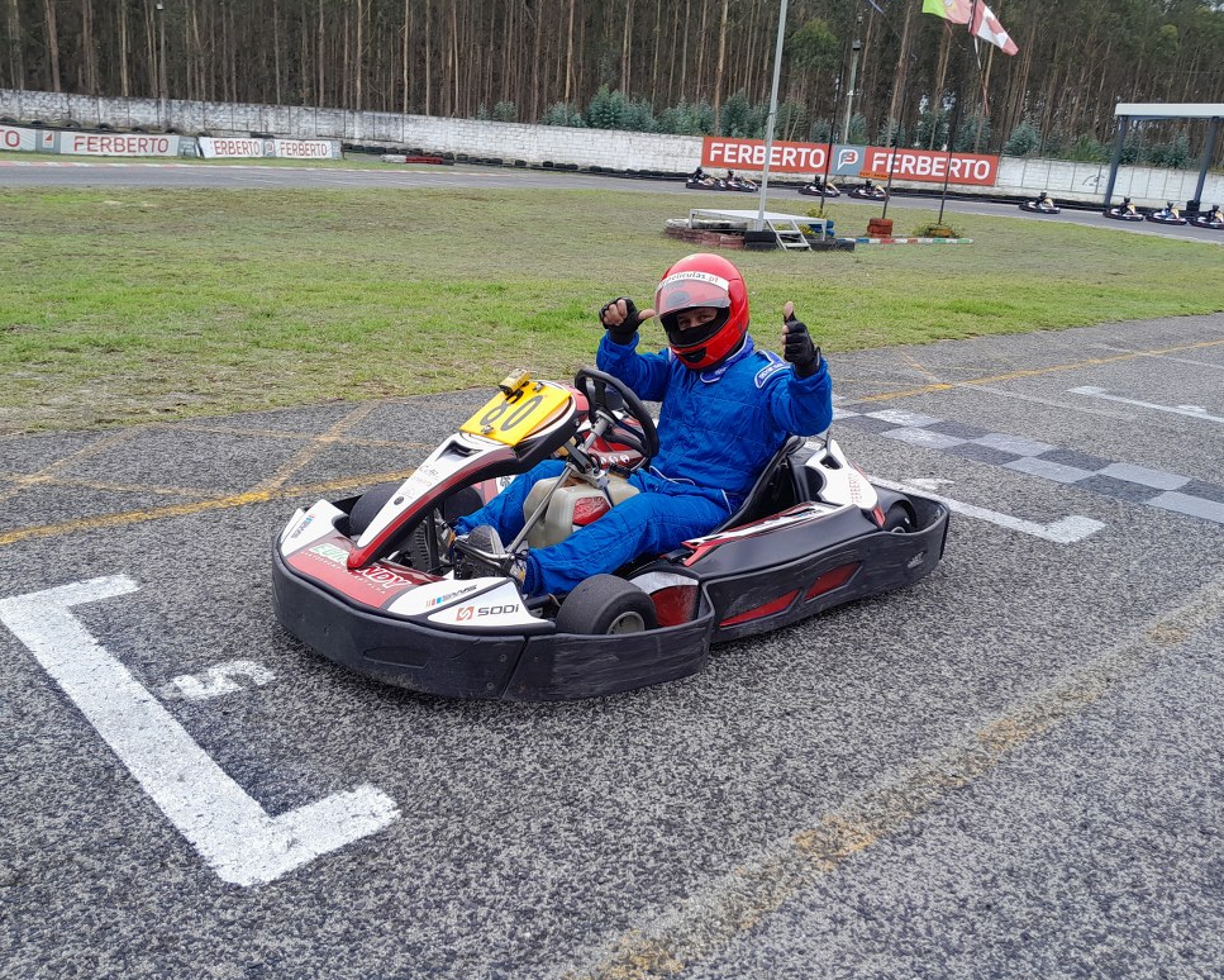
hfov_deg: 62.2
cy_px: 481
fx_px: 1015
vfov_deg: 51.5
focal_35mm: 28
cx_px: 636
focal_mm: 3.98
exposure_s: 1/132
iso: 40
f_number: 1.8
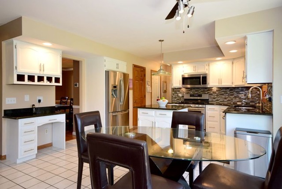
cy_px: 94
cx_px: 141
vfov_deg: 59.6
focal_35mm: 21
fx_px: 165
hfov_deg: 81.2
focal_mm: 14
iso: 640
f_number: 6.3
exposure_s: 1/60
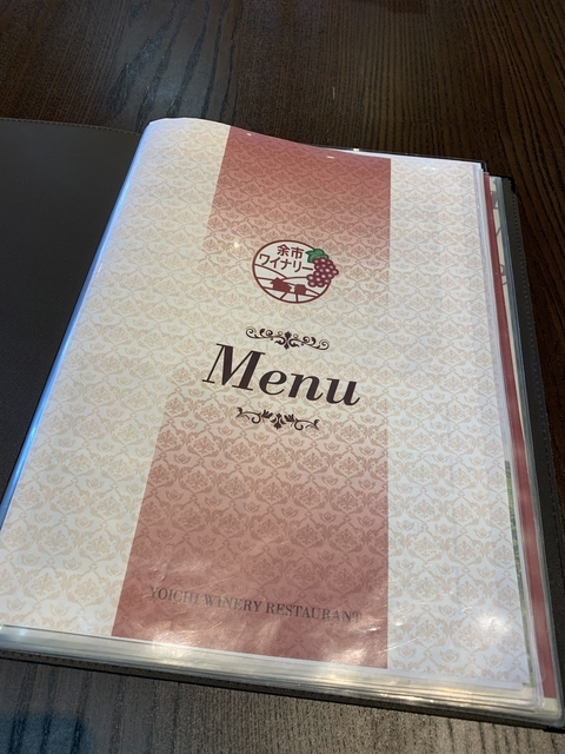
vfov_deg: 67.3
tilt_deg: -58.8
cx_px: 282
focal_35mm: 26
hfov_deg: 53.1
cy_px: 377
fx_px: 566
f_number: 1.8
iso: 64
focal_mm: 4.25
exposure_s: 1/50
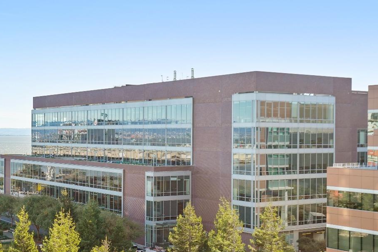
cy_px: 135
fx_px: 609
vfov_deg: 23.4
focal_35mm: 58
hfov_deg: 33.6
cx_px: 82
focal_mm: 35
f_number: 8
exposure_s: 1/500
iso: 800
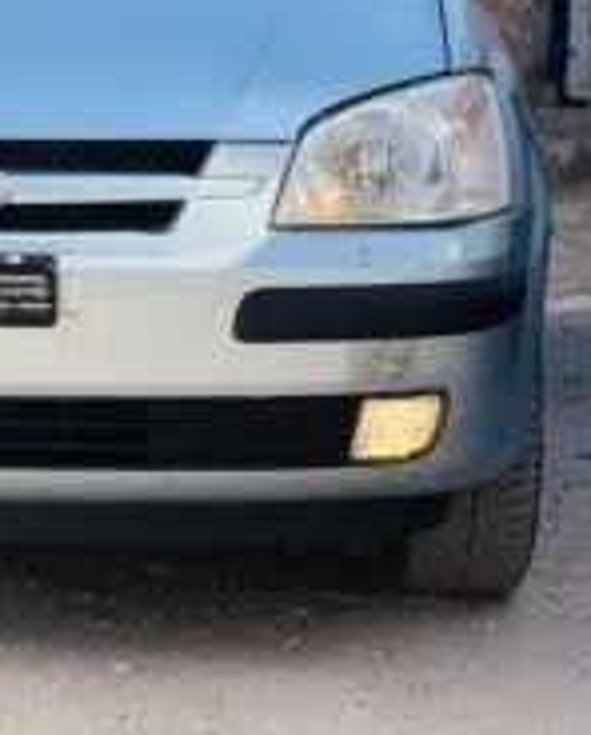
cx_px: 12
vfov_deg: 11.7
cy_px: 76
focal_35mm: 163
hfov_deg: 9.5
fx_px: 3552
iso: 25
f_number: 2.8
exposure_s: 1/293
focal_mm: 9
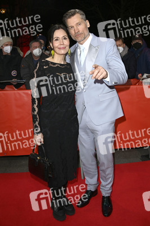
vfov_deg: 65.5
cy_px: 113
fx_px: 175
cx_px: 75
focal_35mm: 28
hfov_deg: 46.3
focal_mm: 28
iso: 640
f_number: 5.6
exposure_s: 1/250
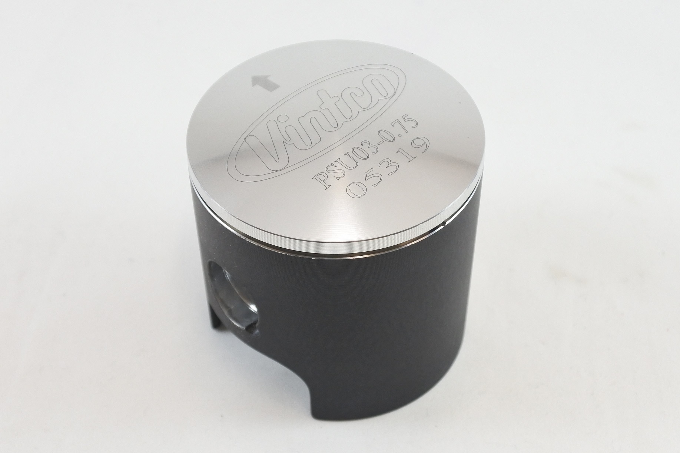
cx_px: 340
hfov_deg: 49.5
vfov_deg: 34.2
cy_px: 226
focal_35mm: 39
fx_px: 737
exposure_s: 1/125
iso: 450
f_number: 4.2
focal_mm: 14.7
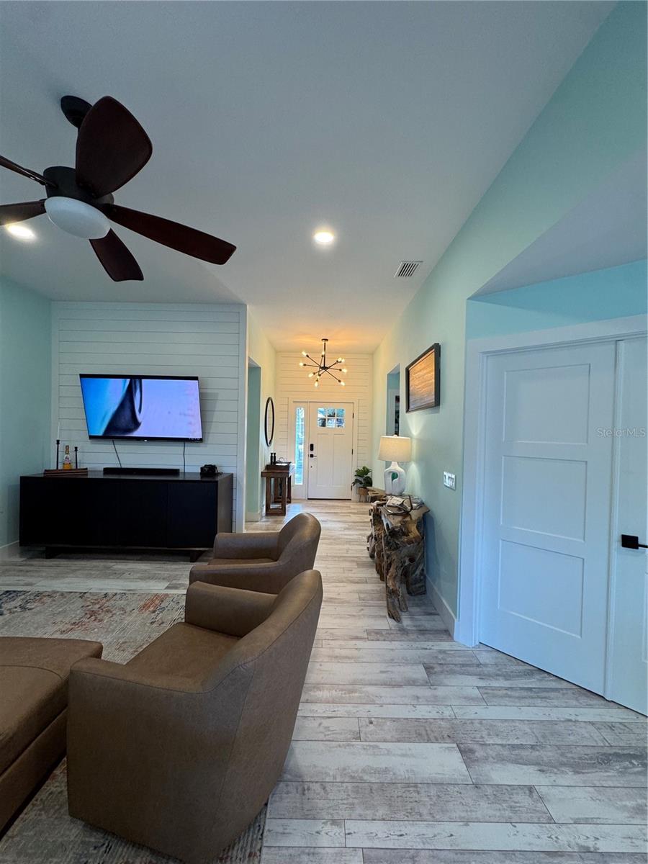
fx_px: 349
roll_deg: -0.4
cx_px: 324
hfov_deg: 85.7
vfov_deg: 102.1
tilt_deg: -0.5
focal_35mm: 14
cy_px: 432
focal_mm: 2.22
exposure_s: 1/120
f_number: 2.2
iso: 160
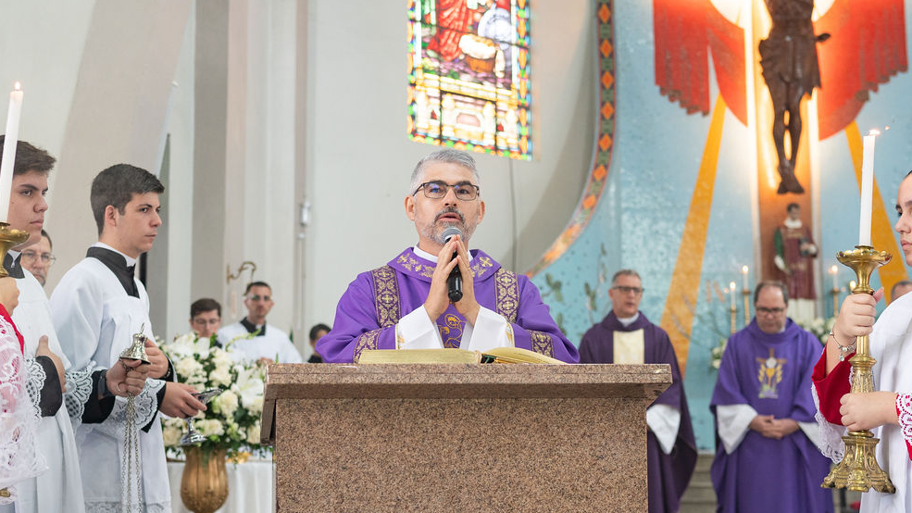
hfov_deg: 36.6
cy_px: 239
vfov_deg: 21.1
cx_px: 440
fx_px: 1378
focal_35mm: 57
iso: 640
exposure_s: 1/160
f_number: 2.8
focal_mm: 35
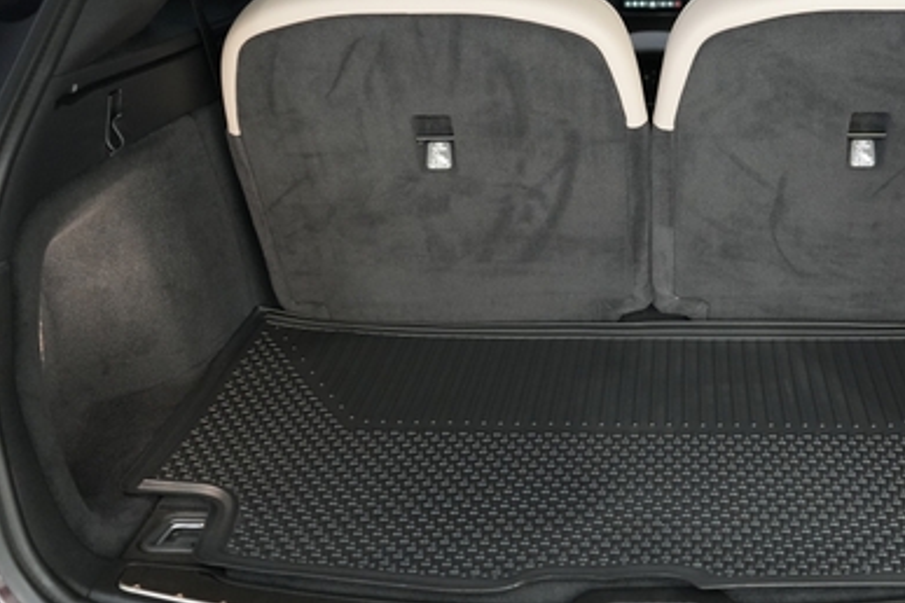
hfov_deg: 44.3
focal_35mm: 43
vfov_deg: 30.9
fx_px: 1081
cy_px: 199
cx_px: 652
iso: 5000
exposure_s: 1/160
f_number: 2.8
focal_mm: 26
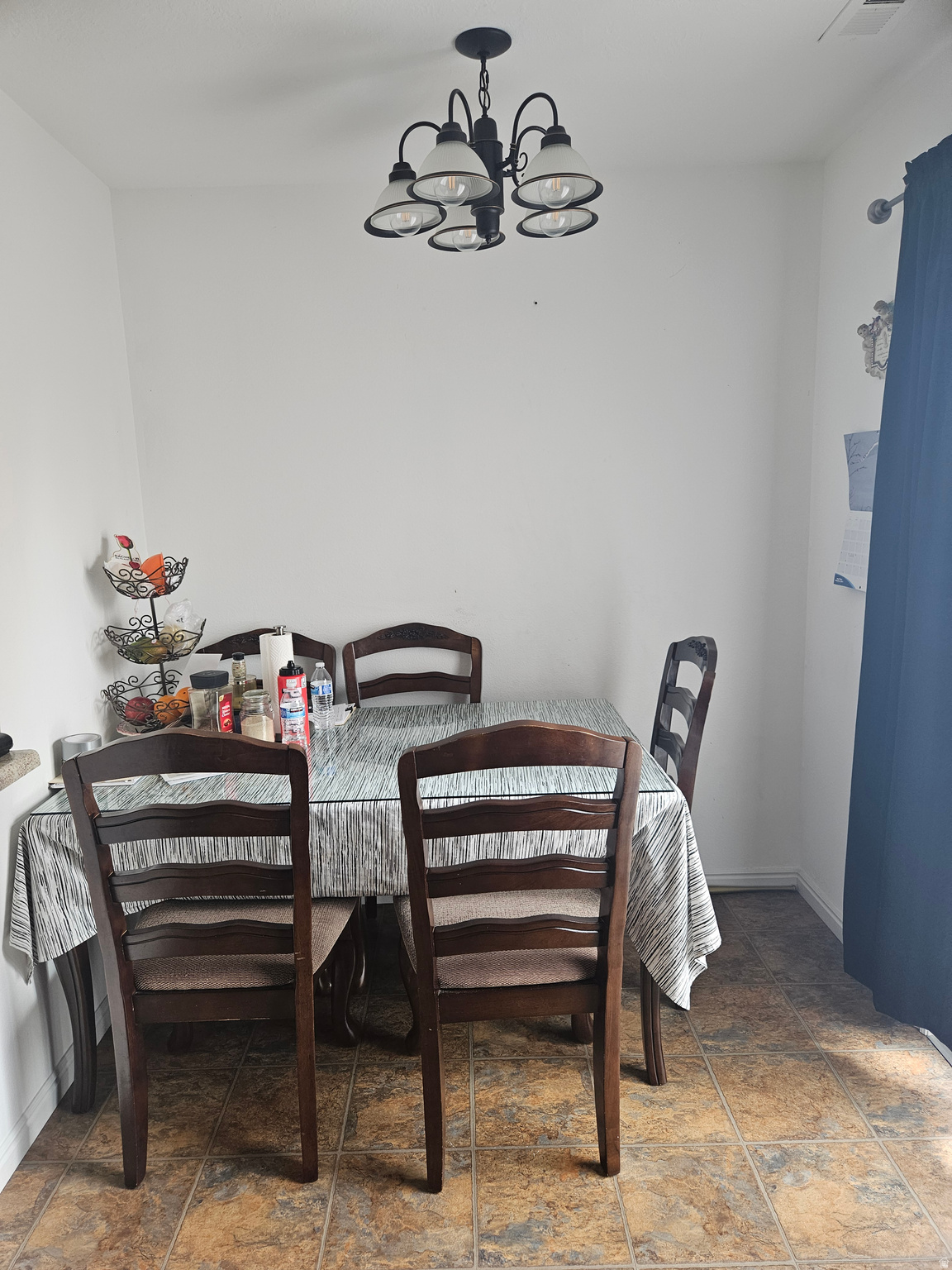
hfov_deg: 58.9
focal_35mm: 23
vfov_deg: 73.9
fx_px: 843
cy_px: 635
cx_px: 476
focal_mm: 5.4
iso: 125
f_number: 1.8
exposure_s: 1/207
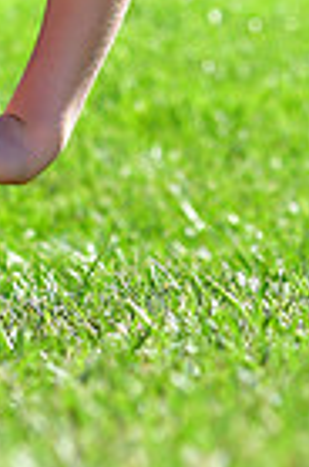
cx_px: -317
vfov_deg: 3.6
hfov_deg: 2.4
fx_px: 7310
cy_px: -356
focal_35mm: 565
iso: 400
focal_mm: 90
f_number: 4.5
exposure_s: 1/1600
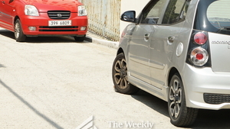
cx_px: -21
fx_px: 781
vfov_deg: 9.4
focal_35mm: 128
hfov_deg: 16.3
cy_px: -7
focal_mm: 54
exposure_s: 1/400
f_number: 5
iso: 100
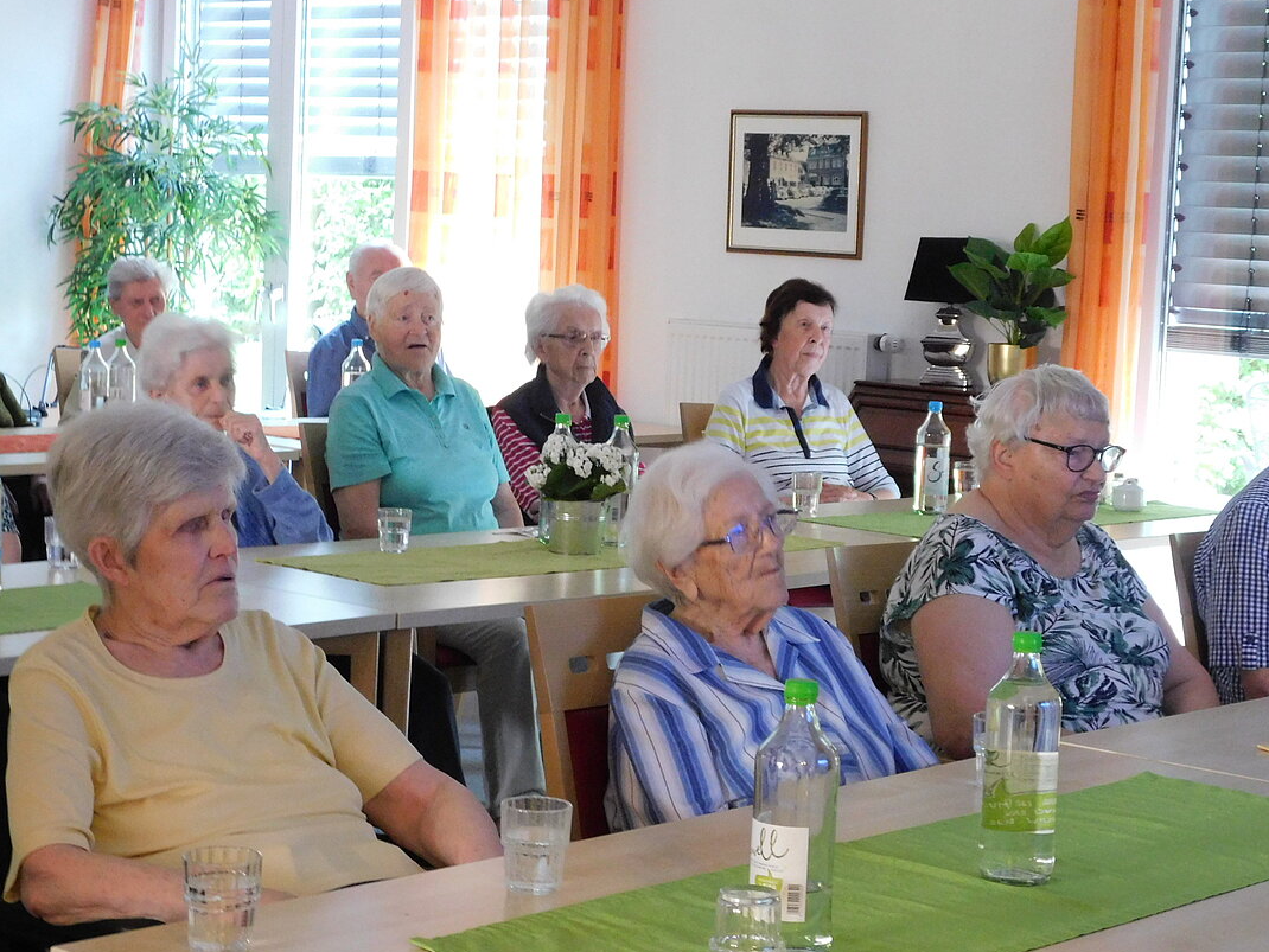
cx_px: 672
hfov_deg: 26.3
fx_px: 2713
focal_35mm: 74
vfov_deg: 19.9
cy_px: 506
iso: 800
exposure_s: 1/8
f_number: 4.2
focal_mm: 11.7
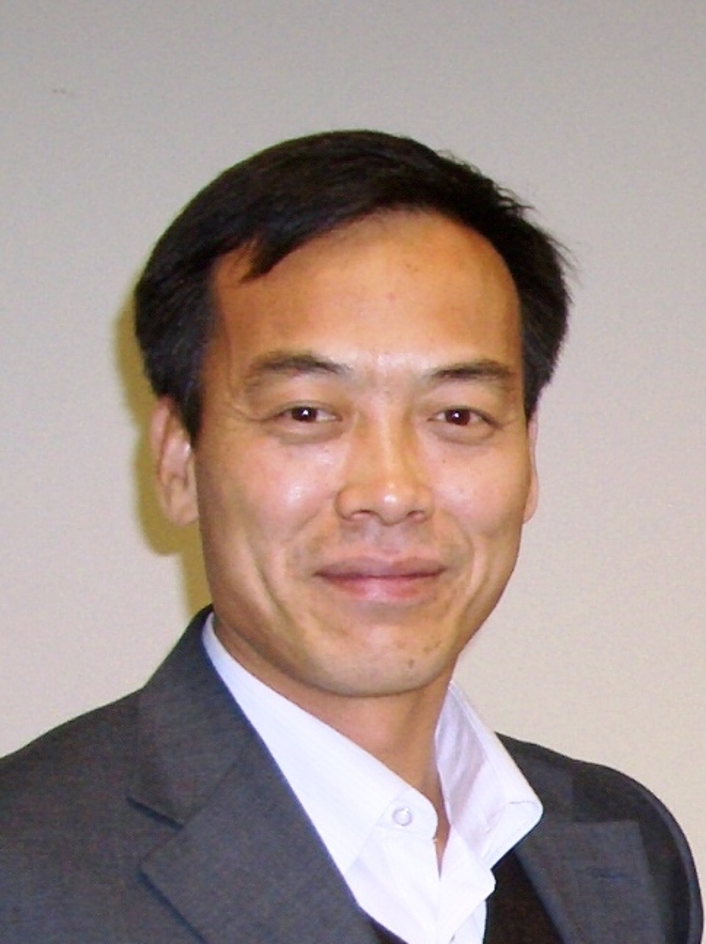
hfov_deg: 40.6
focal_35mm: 35
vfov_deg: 52.7
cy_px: 472
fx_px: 953
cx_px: 353
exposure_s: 1/60
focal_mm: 5.8
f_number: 2.6
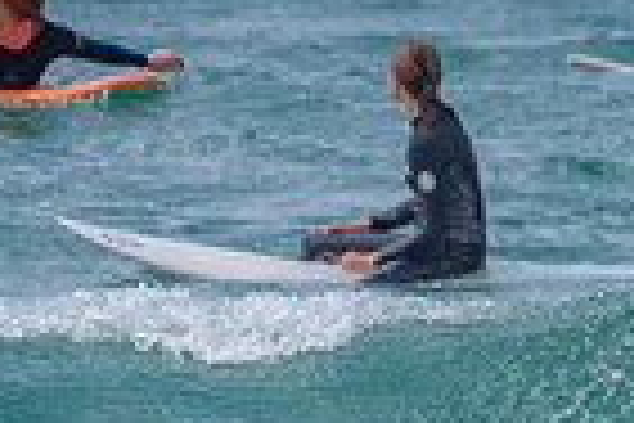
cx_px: 1093
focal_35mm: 2514
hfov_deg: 0.8
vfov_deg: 0.5
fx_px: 44271
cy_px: 406
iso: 140
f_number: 5.6
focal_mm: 500
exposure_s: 1/1600
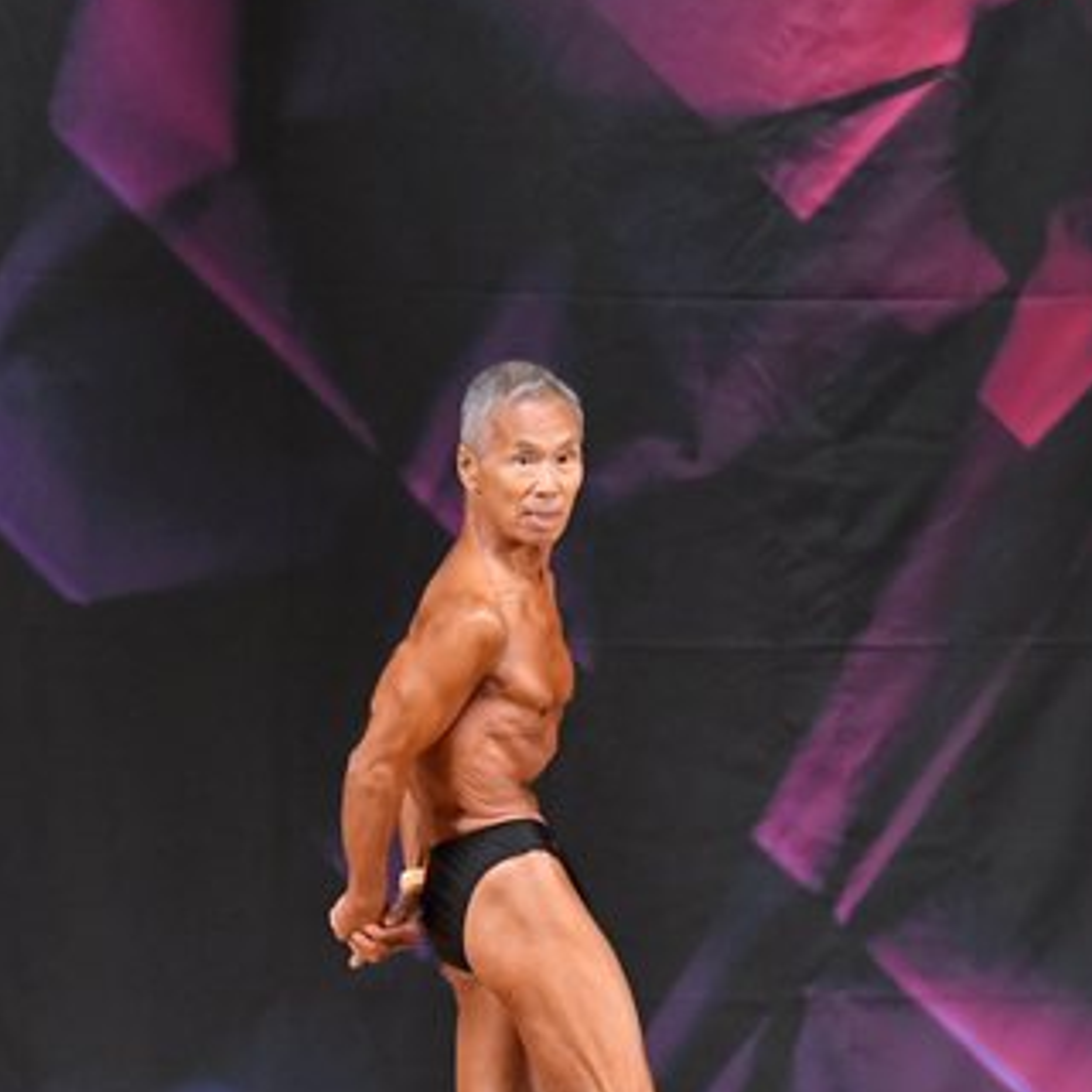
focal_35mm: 416
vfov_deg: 4.2
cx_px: 660
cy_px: 833
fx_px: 14847
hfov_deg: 4.2
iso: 5600
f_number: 5.6
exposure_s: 1/400
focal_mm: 135
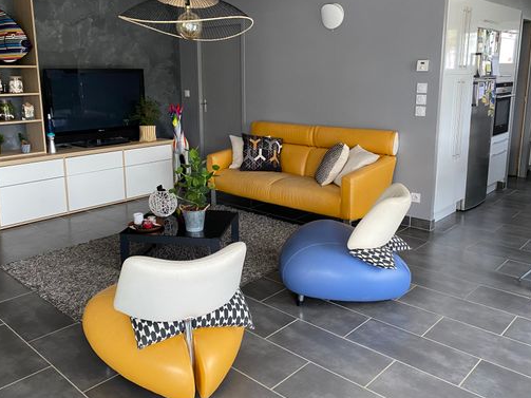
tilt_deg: -10.9
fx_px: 475
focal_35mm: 31
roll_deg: +0.7
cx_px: 236
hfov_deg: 58.2
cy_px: 172
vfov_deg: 45.3
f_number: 1.8
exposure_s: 1/60
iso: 200
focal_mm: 4.25
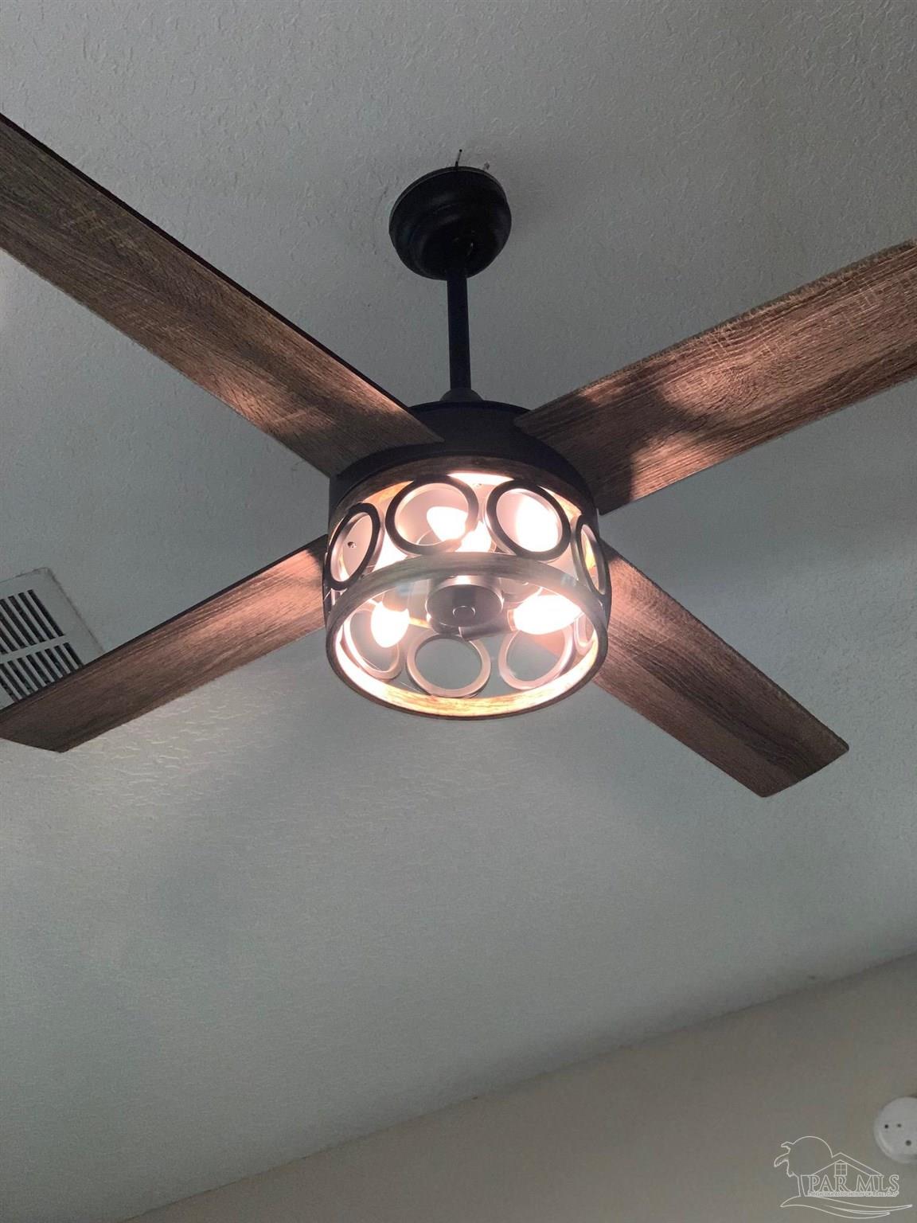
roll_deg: +1.8
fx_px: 1837
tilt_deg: +34.3
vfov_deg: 36.8
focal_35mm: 52
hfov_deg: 28.0
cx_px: 458
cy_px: 612
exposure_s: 1/60
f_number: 2.4
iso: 50
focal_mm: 6
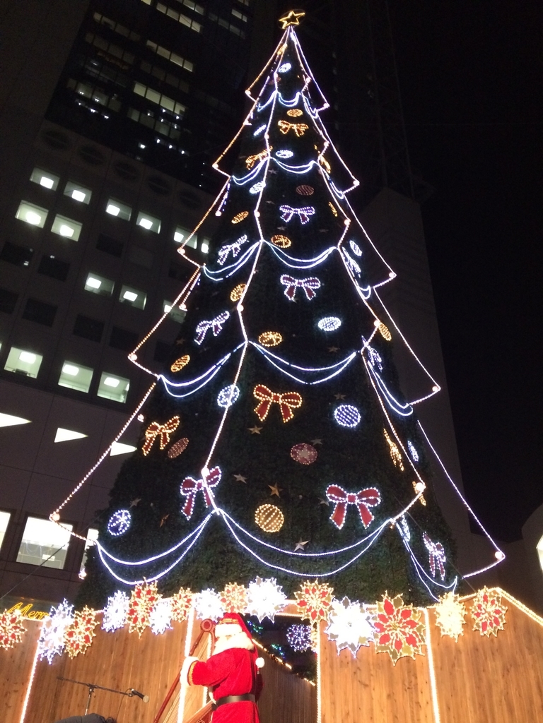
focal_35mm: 29
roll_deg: -1.8
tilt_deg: +34.4
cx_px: 272
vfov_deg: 61.7
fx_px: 607
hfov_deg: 48.2
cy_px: 362
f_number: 2.2
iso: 320
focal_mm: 4.15
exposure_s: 1/30
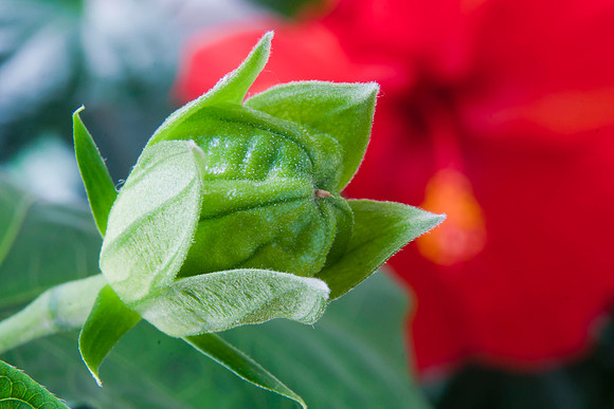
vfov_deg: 10.8
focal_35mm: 128
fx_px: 2175
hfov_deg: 16.1
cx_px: 307
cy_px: 204
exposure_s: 2
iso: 200
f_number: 29
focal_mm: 85
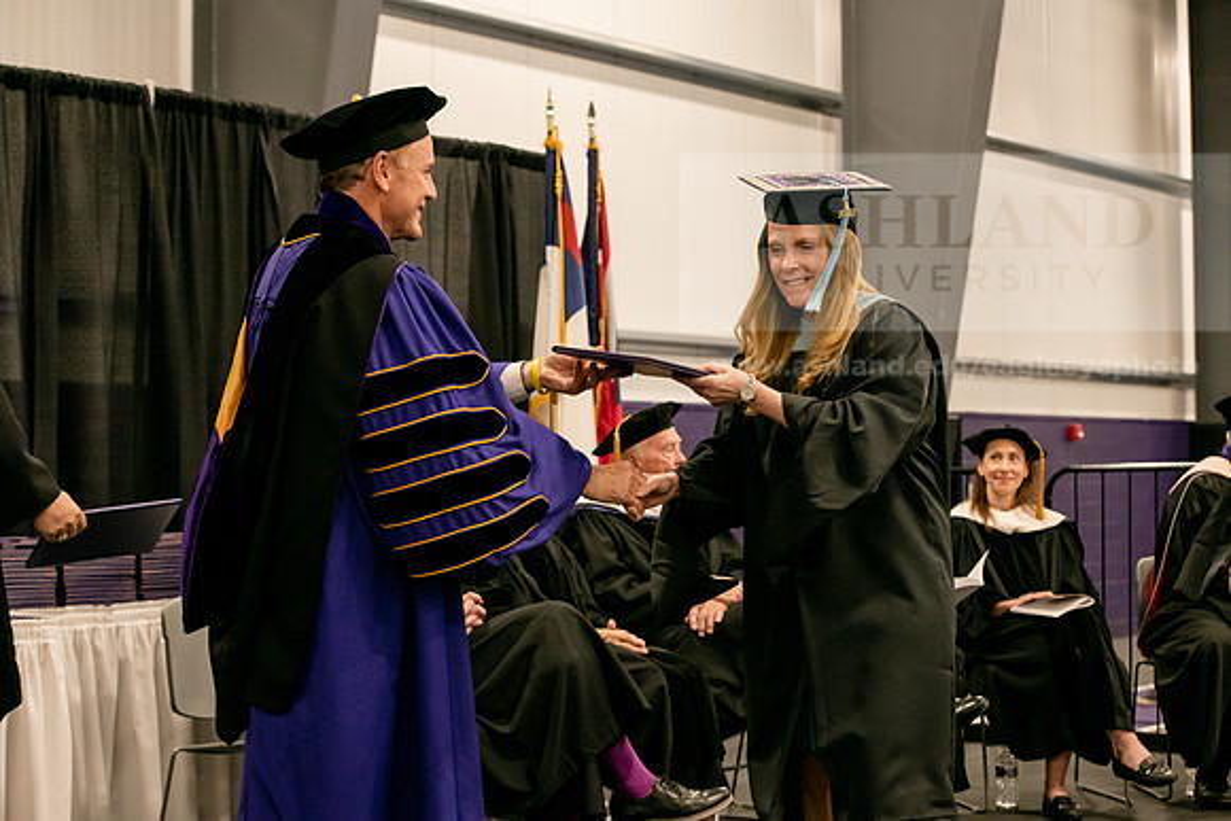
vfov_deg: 19.5
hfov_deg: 28.8
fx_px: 2394
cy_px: 410
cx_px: 616
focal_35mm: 70
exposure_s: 1/200
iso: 1600
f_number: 5.6
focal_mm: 70
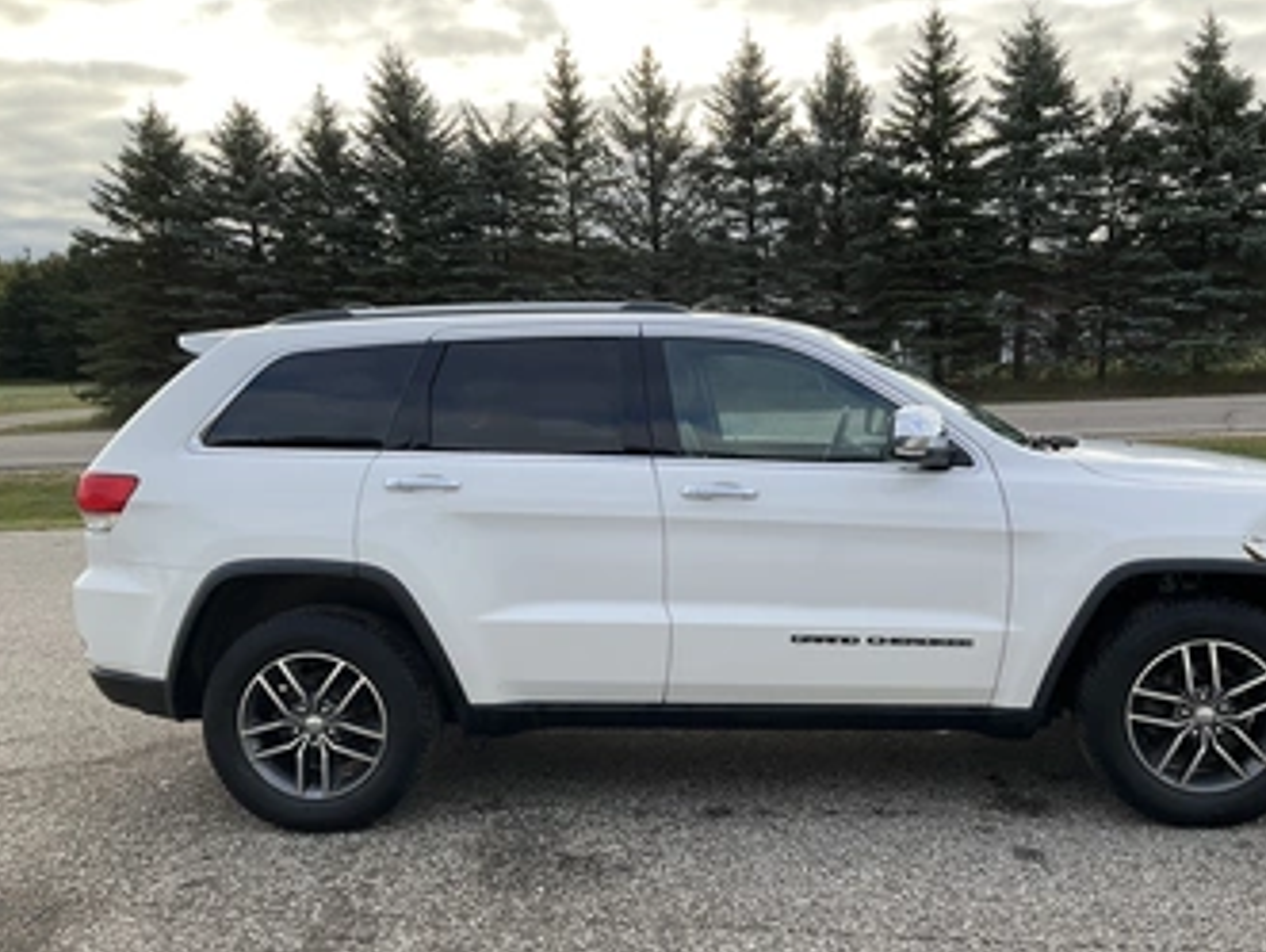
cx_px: 753
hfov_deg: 52.3
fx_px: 1281
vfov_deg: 40.7
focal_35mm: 35
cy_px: 547
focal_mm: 3
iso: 25
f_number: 1.8
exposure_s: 1/446
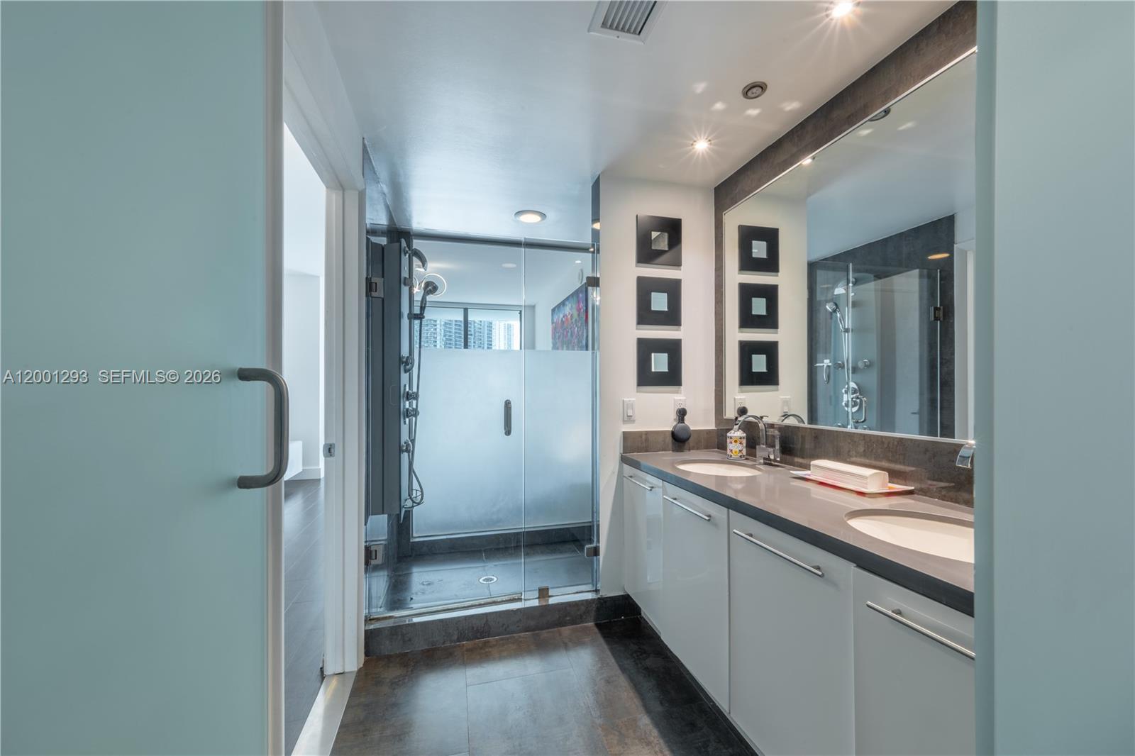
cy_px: 378
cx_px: 568
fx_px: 441
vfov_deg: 81.2
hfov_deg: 104.3
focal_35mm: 14
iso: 90
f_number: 18
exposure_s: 1/2.5
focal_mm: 14
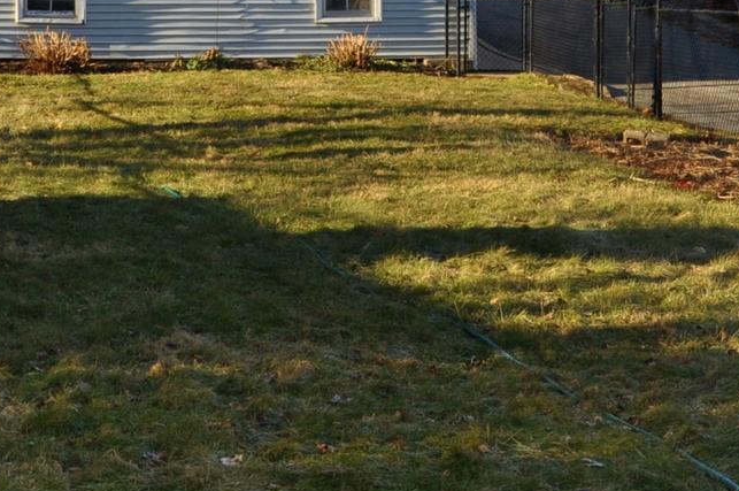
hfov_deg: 23.6
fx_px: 1763
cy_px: -91
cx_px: 442
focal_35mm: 86
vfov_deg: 15.3
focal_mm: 18
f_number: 9
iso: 200
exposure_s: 1/200
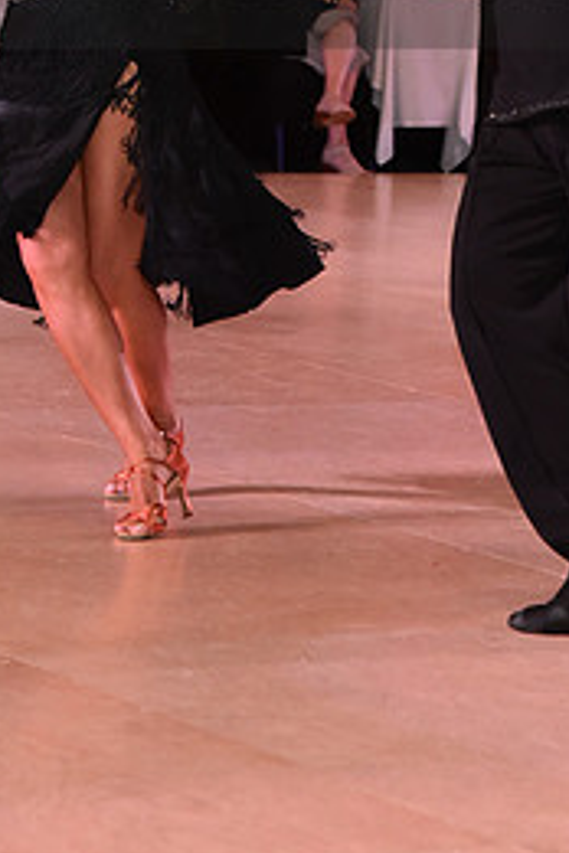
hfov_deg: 7.5
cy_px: -59
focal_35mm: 182
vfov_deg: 11.2
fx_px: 4315
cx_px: 381
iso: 2500
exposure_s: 1/320
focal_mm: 82
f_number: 5.6
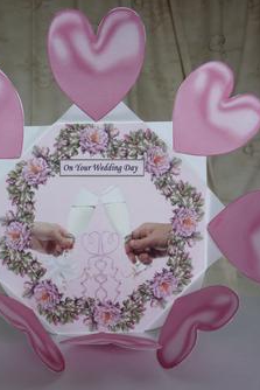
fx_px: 379
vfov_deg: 54.4
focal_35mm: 35
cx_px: 80
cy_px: 195
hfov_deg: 37.4
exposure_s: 1/30
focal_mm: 4.1
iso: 100
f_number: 3.3
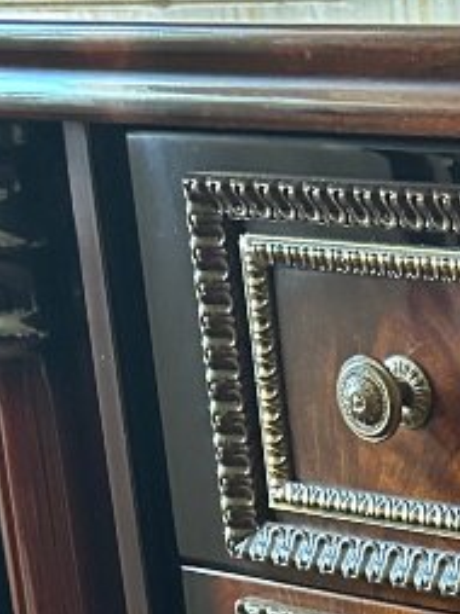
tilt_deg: -23.4
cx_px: 816
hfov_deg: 11.2
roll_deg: -1.0
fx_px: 2183
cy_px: 914
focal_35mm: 123
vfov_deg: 14.9
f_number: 1.5
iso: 400
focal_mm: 5.7
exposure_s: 1/60
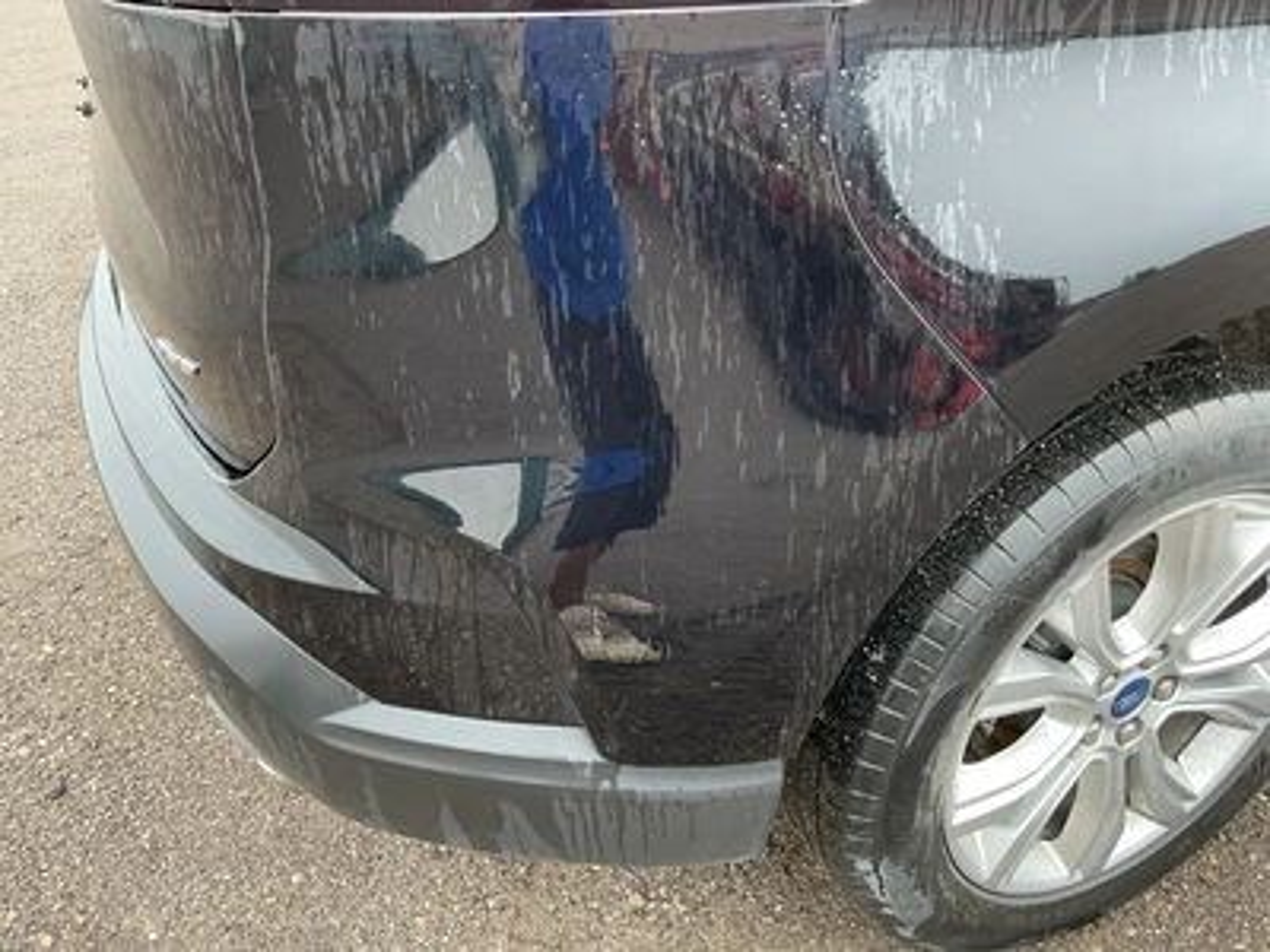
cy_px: 476
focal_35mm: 28
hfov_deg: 63.4
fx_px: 1027
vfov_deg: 49.7
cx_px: 635
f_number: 1.8
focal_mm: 3
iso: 64
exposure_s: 1/69
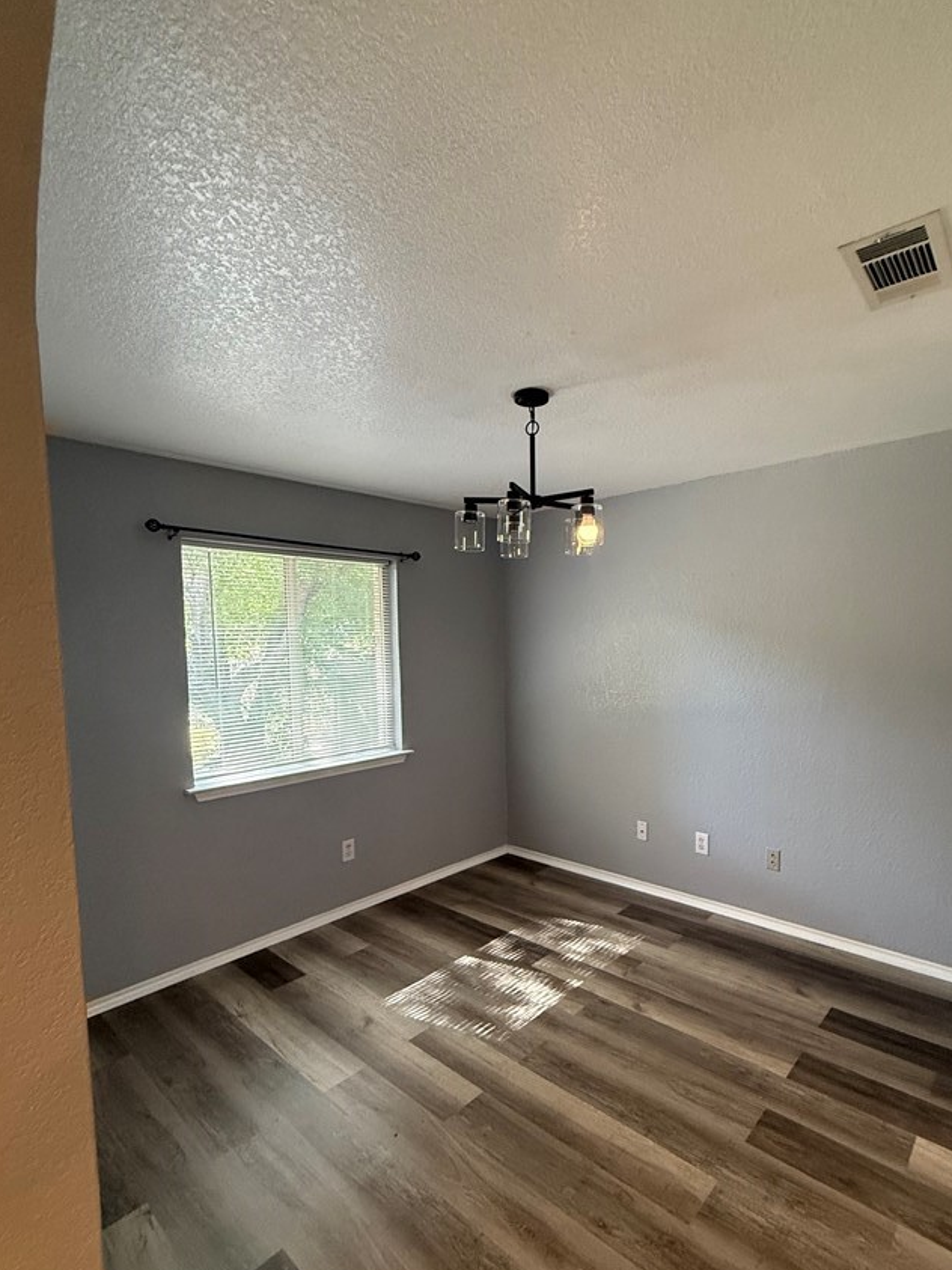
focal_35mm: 17
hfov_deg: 74.3
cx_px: 545
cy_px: 690
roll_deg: +0.9
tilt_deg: -3.2
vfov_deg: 90.8
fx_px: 624
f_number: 2.2
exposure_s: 1/120
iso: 640
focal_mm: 2.22
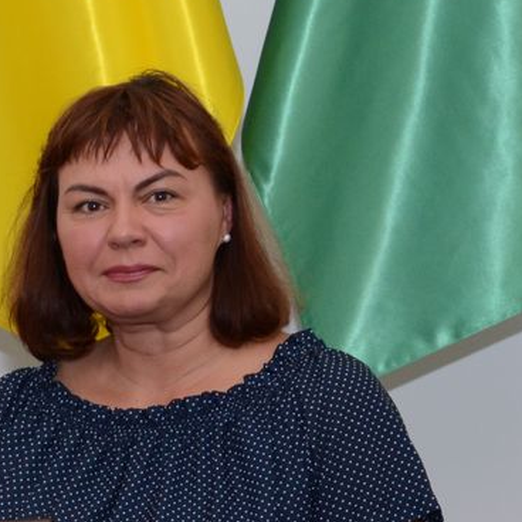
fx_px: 3713
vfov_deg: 8.0
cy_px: 433
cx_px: -91
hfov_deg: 8.0
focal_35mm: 218
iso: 800
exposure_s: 1/250
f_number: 4.8
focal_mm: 45
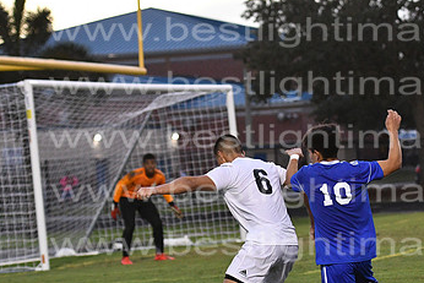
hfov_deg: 9.6
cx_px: 331
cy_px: 220
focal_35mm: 214
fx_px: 2519
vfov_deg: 6.4
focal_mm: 85
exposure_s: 1/800
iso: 3200
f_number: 3.2
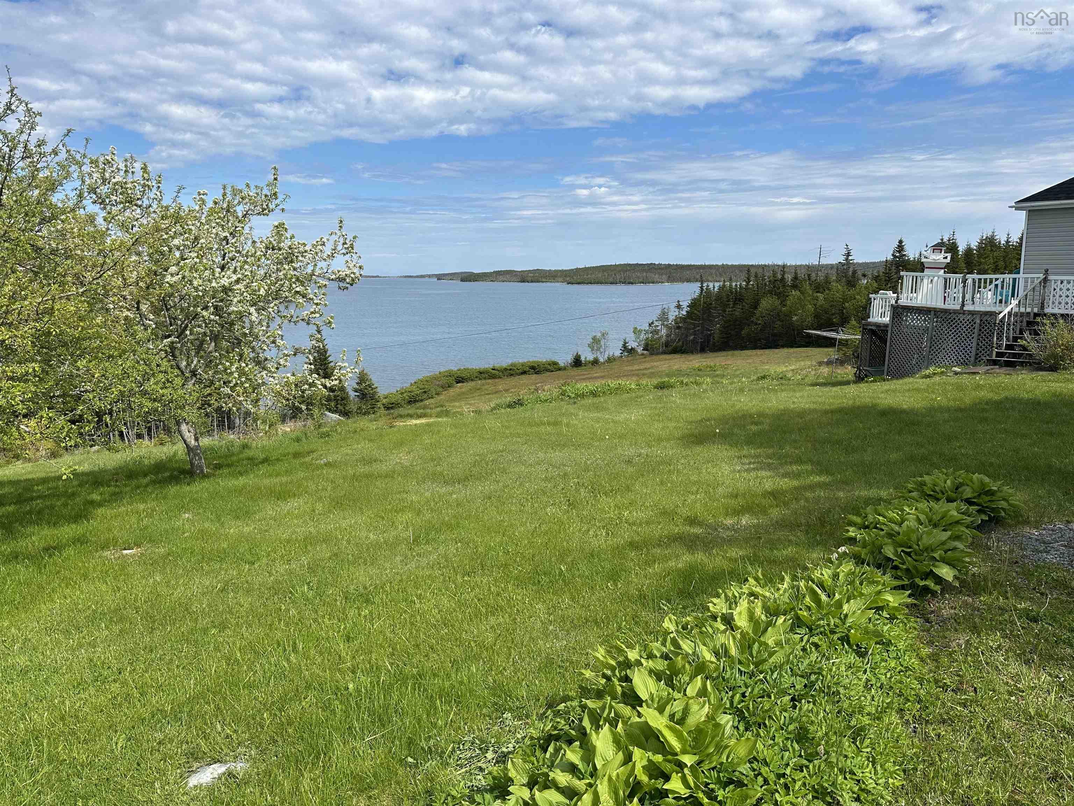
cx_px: 537
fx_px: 745
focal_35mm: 24
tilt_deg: -8.8
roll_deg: -0.9
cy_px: 403
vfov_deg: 56.8
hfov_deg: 71.6
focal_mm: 6.86
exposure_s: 1/5000
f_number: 1.78
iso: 80
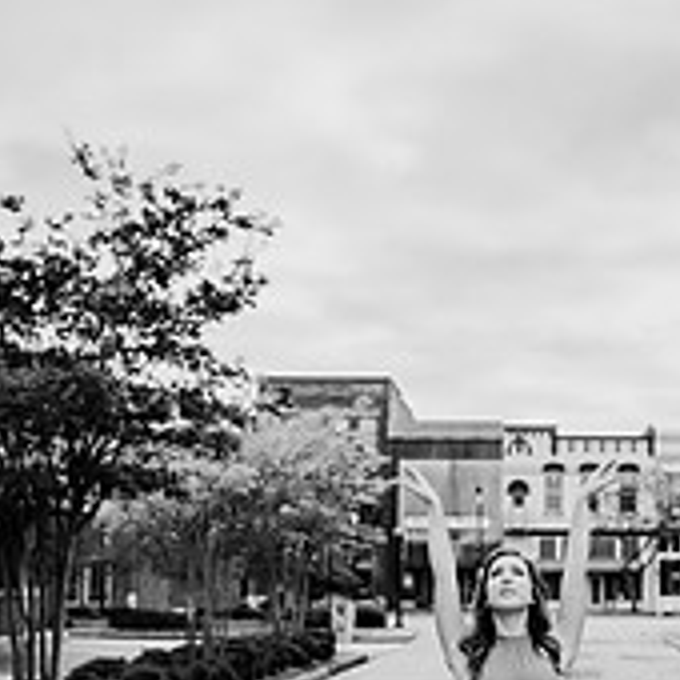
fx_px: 1200
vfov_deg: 31.2
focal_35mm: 54
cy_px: 484
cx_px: 532
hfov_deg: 30.9
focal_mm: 24
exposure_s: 1/1250
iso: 160
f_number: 2.2
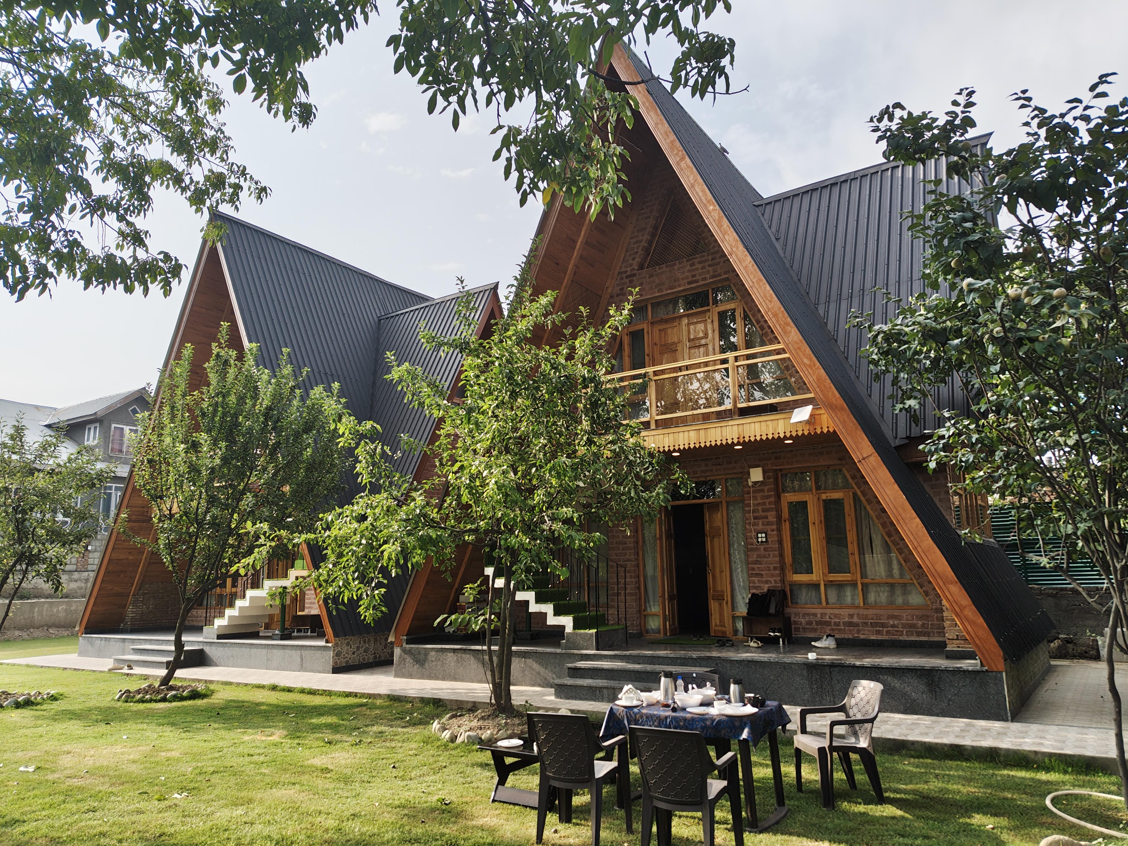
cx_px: 564
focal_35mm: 24
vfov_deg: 56.8
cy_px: 423
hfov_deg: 71.6
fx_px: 782
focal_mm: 5.56
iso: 50
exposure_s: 1/462
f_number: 1.88
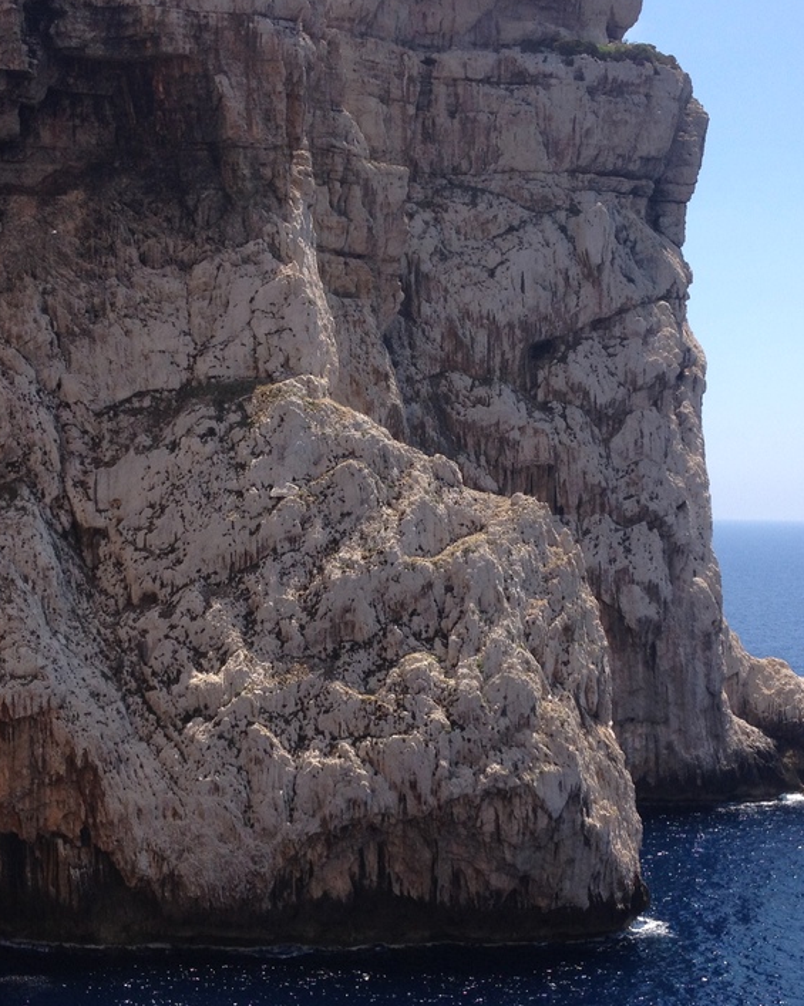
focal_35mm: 58
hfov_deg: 26.2
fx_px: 1726
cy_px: 531
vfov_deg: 32.5
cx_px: 406
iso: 50
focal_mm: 4.28
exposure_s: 1/1284
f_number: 2.4
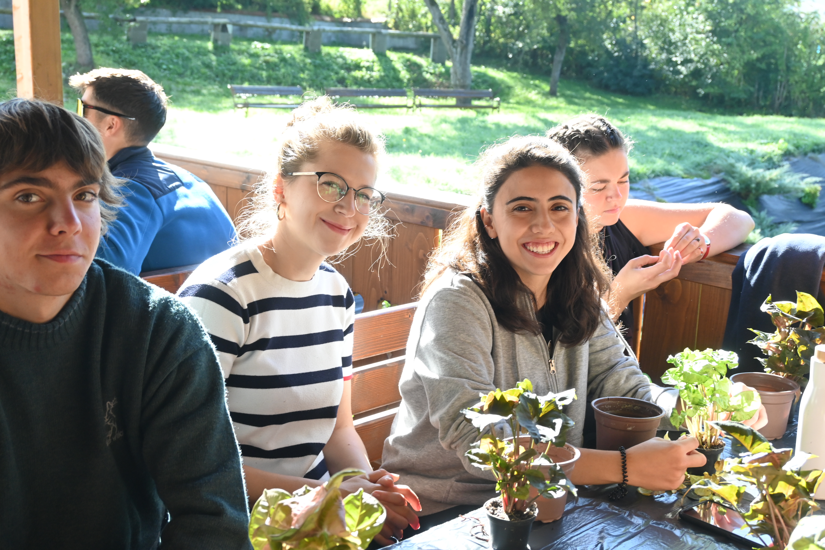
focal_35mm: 44
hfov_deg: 45.0
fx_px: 997
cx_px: 412
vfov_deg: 30.8
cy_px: 275
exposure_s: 1/250
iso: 720
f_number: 5.6
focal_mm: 29
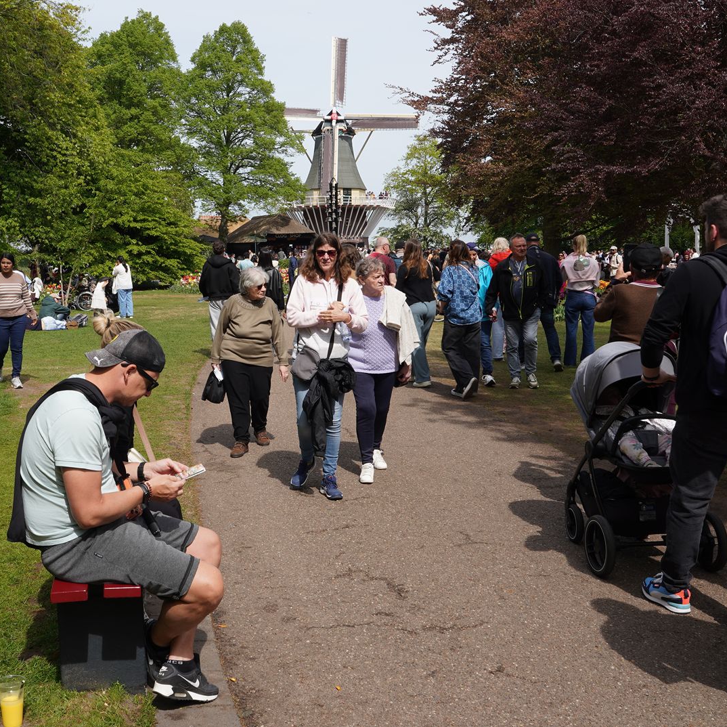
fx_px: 903
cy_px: 321
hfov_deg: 42.9
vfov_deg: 43.8
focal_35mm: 38
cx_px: 207
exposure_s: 1/100
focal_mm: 24
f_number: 13
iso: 100
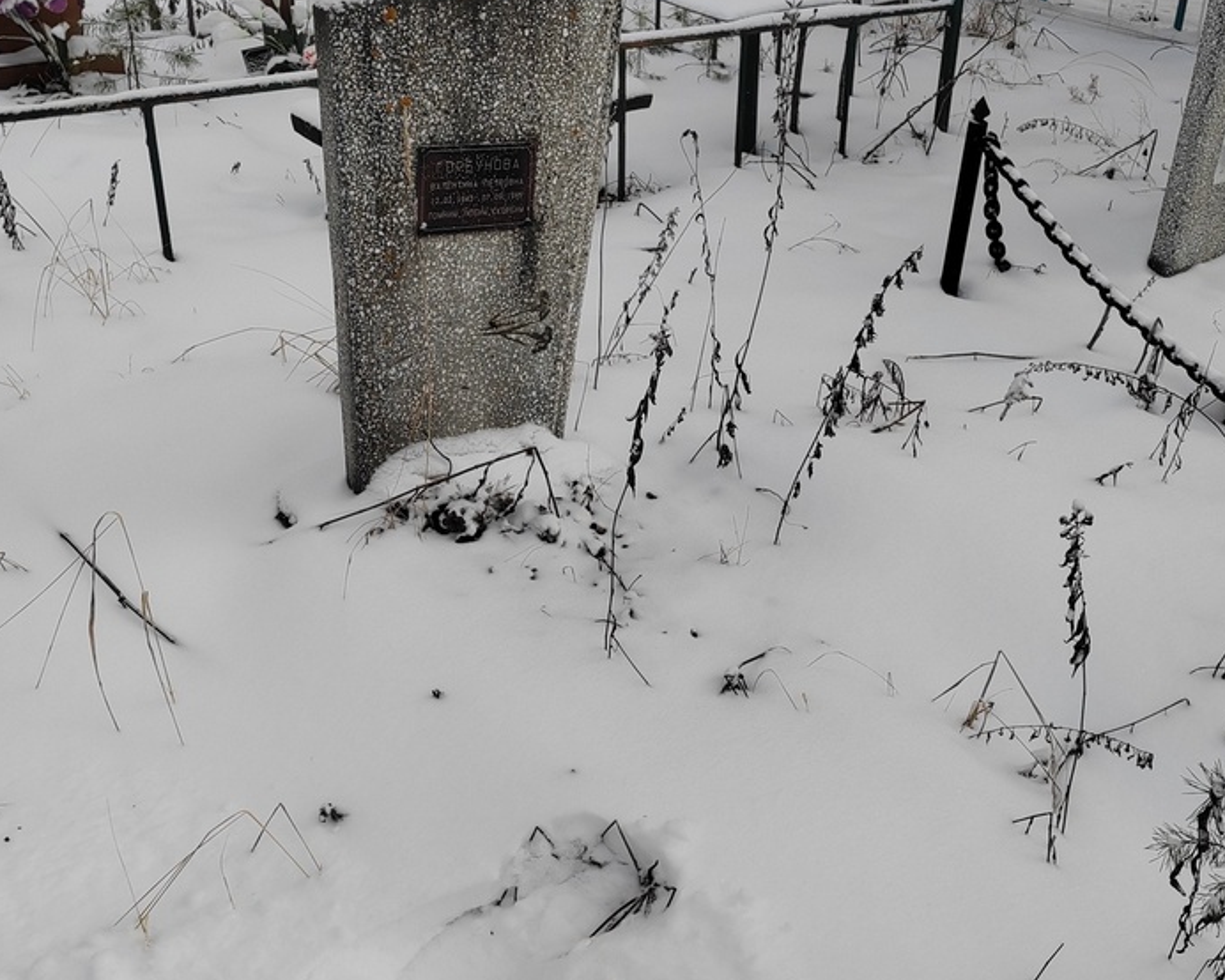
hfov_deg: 46.7
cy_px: 370
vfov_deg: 38.0
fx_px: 1414
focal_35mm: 39
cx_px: 712
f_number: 1.9
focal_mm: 5.52
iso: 120
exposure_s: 1/839
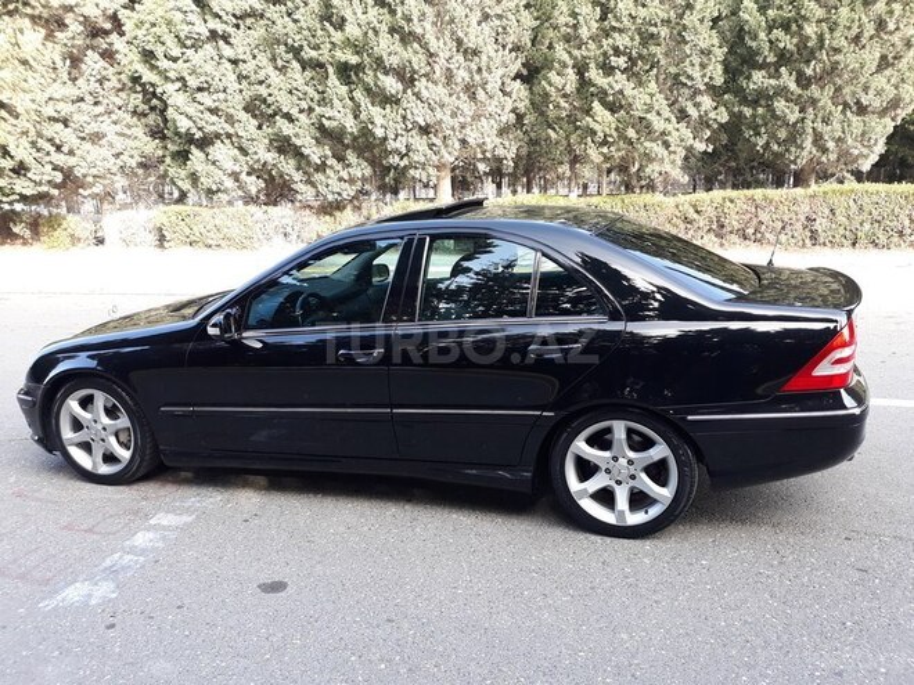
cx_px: 457
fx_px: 713
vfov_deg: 51.4
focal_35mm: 27
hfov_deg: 65.3
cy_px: 342
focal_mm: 3.71
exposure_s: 1/100
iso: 40
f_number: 1.7
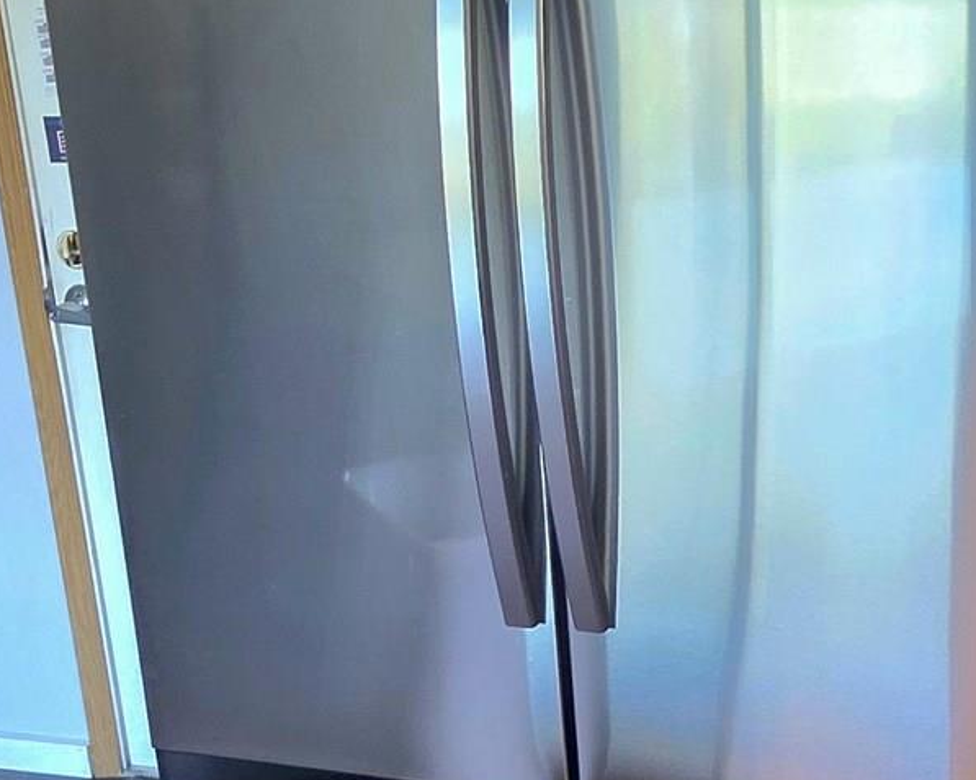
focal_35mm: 49
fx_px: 1415
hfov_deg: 35.5
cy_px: 271
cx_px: 906
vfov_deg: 30.6
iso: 200
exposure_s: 1/60.2
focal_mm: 2.2
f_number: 1.9
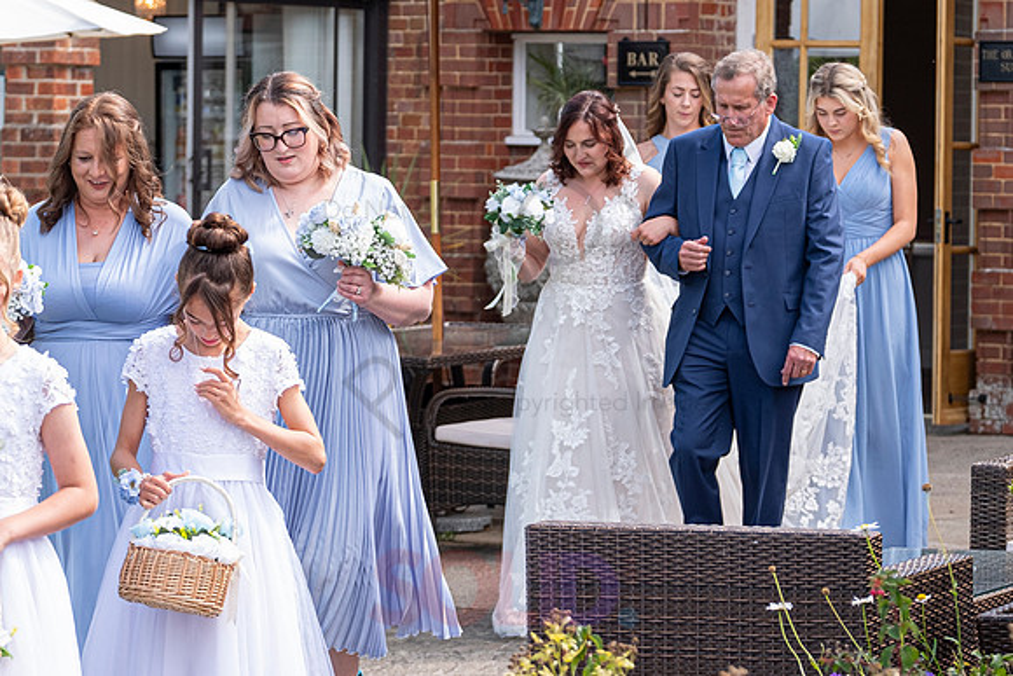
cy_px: 187
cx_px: 649
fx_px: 4340
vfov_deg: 8.9
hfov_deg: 13.3
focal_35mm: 154
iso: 200
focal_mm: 63.4
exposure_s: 1/640
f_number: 3.6
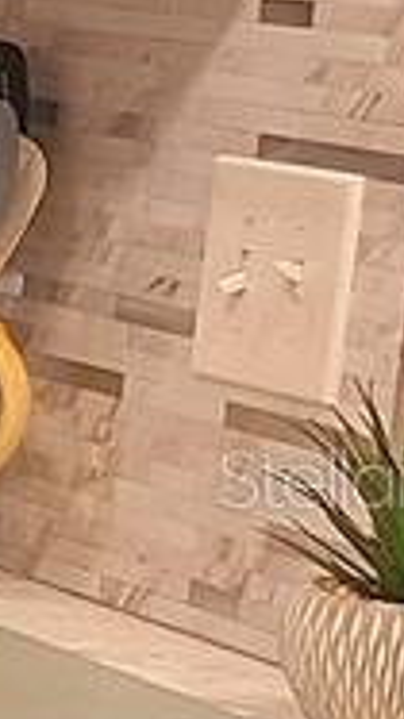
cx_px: -2497
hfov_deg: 3.9
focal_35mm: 214
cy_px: 477
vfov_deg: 10.1
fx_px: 4081
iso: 64
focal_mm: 5.54
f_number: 1.8
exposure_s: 1/40
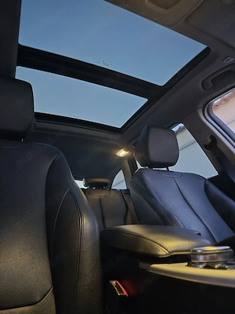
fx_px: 208
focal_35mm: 23
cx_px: 118
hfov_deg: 58.9
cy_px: 157
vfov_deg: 73.9
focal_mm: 5.4
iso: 3200
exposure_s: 1/11.9
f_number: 1.8
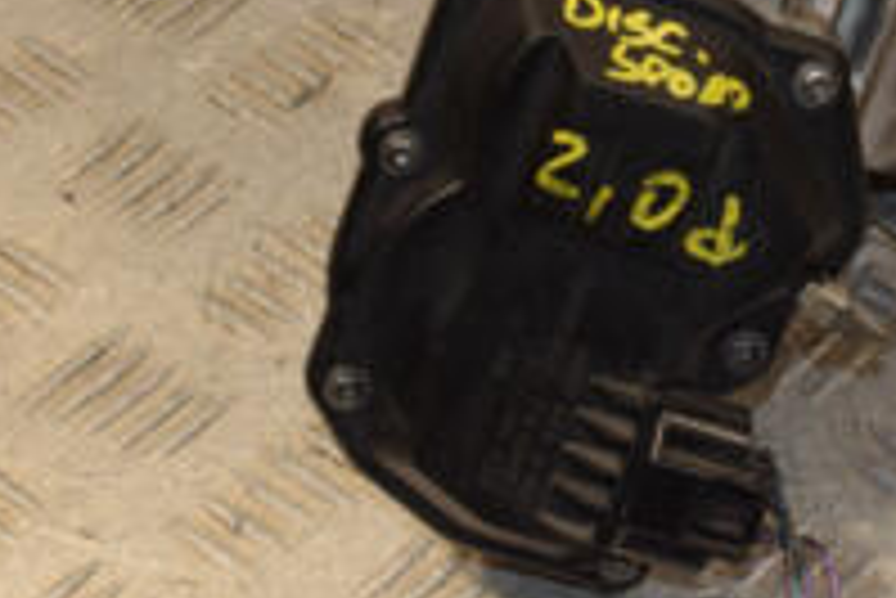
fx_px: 4284
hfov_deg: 11.9
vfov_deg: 7.9
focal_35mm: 172
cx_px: 788
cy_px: -108
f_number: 7.1
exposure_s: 1/200
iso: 800
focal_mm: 38
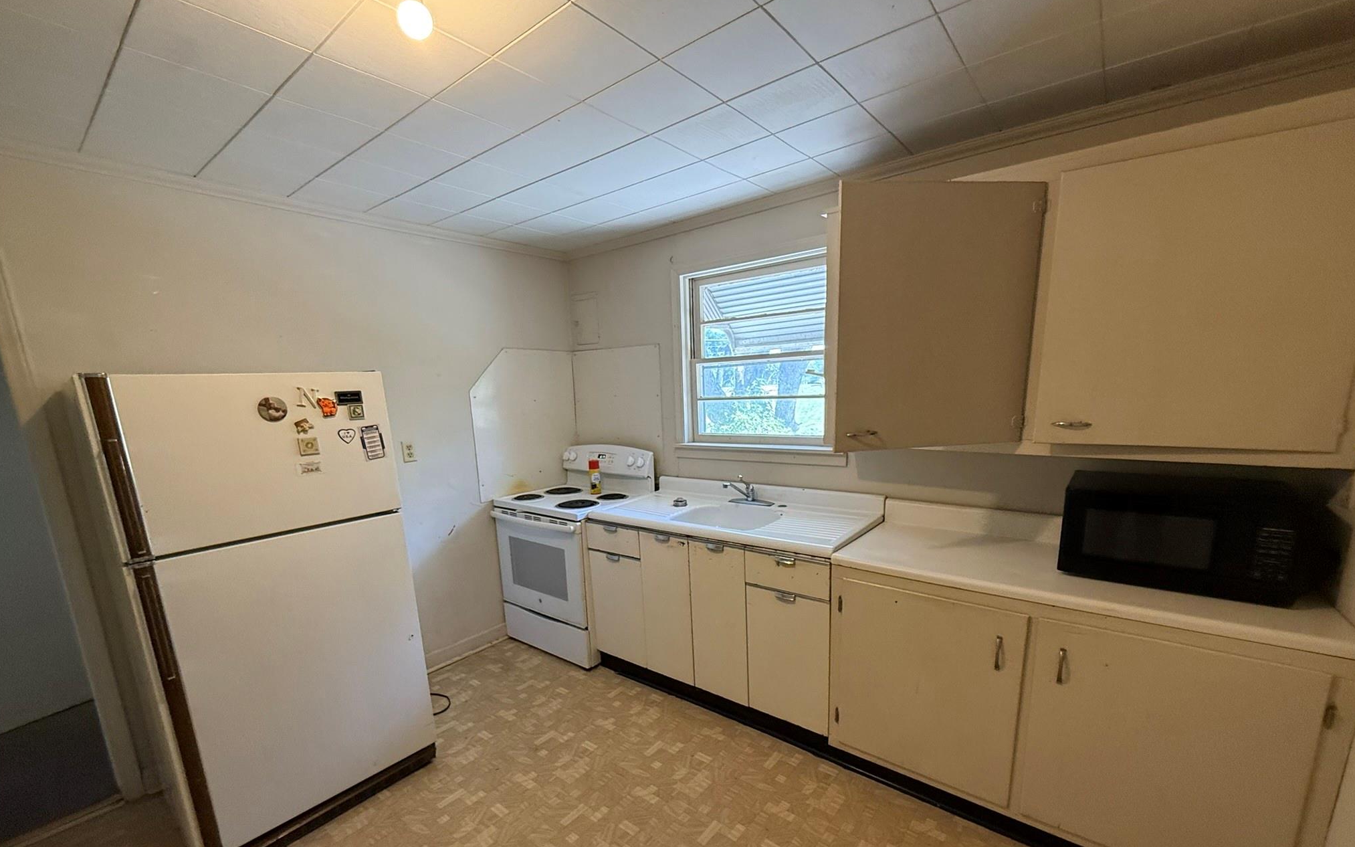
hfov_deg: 101.5
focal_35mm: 15
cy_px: 494
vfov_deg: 74.2
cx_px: 678
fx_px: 554
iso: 320
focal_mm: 2.22
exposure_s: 1/96
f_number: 2.2
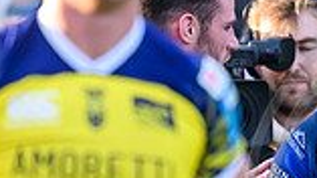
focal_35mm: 3604
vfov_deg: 0.3
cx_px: 386
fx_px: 30268
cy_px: 173
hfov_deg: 0.6
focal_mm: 560
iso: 1250
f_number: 4
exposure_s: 1/1000
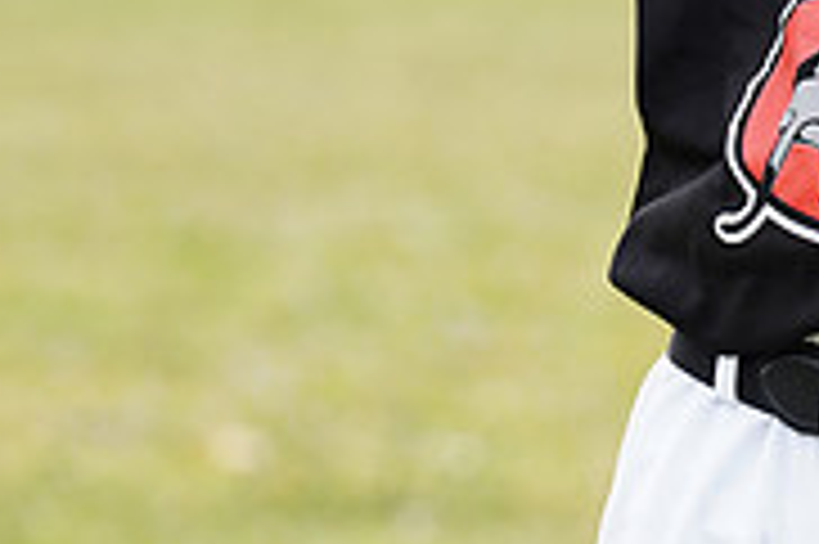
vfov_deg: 2.7
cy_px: -290
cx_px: 1017
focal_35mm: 501
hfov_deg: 4.1
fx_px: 11387
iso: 100
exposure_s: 1/250
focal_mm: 157
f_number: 5.6
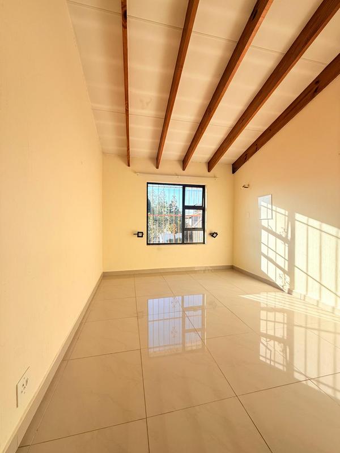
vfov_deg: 102.1
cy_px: 226
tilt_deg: -1.7
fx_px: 183
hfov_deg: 85.7
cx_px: 170
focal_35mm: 14
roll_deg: -0.4
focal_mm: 2.22
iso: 64
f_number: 2.2
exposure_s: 1/400
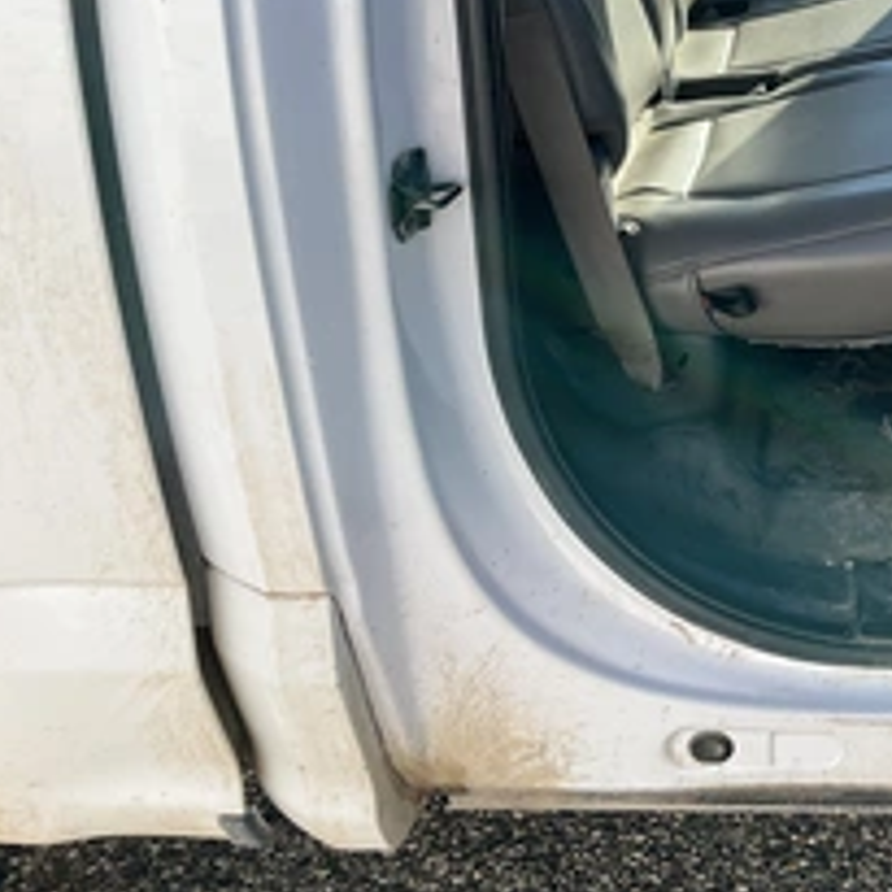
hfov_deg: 31.8
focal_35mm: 50
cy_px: 244
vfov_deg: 33.5
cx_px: 857
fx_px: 1458
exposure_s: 1/486
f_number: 1.8
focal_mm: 3
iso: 25
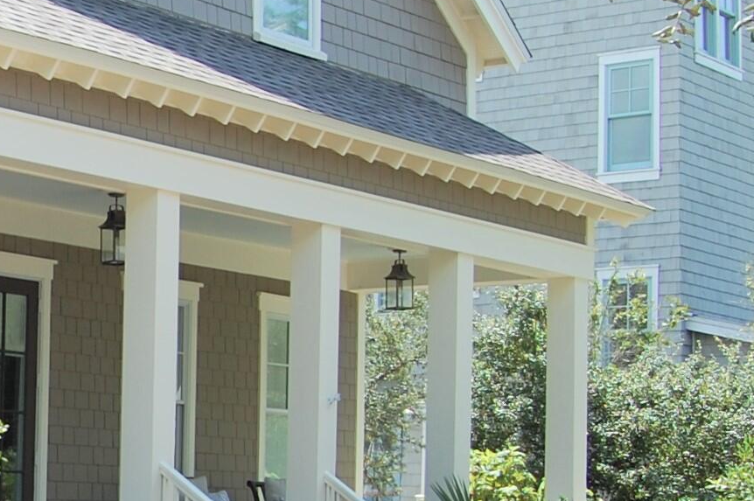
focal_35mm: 81
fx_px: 1695
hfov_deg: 22.7
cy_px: 290
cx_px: -194
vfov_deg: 16.8
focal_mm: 18
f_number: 7.1
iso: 200
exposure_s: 1/200
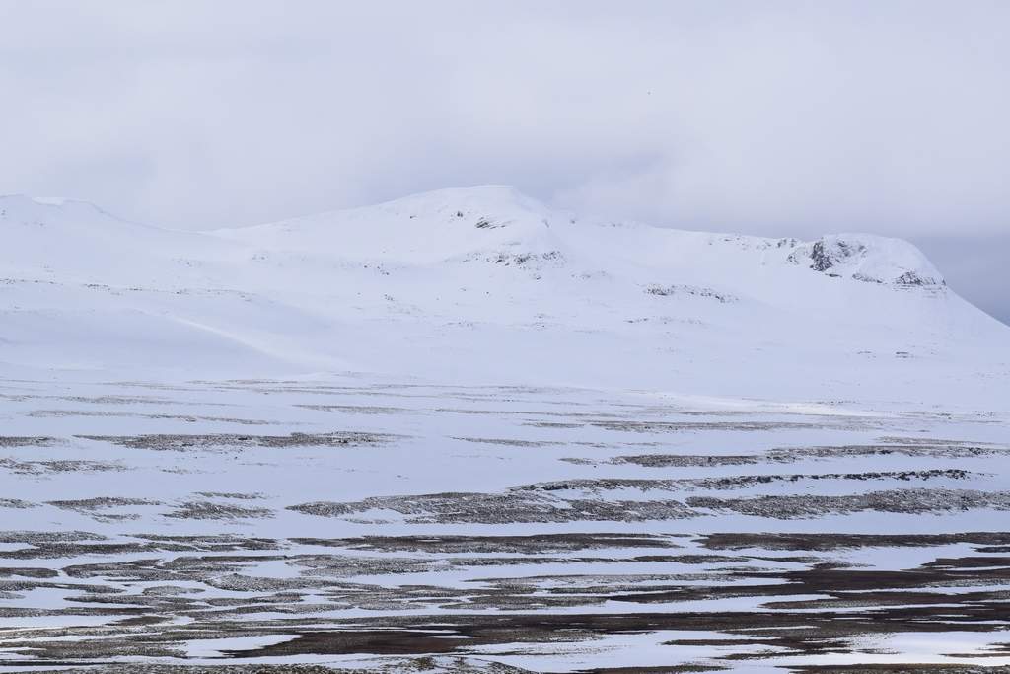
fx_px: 3367
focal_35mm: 120
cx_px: 505
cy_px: 337
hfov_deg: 17.1
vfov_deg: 11.4
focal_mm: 80
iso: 200
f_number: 11
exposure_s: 1/500
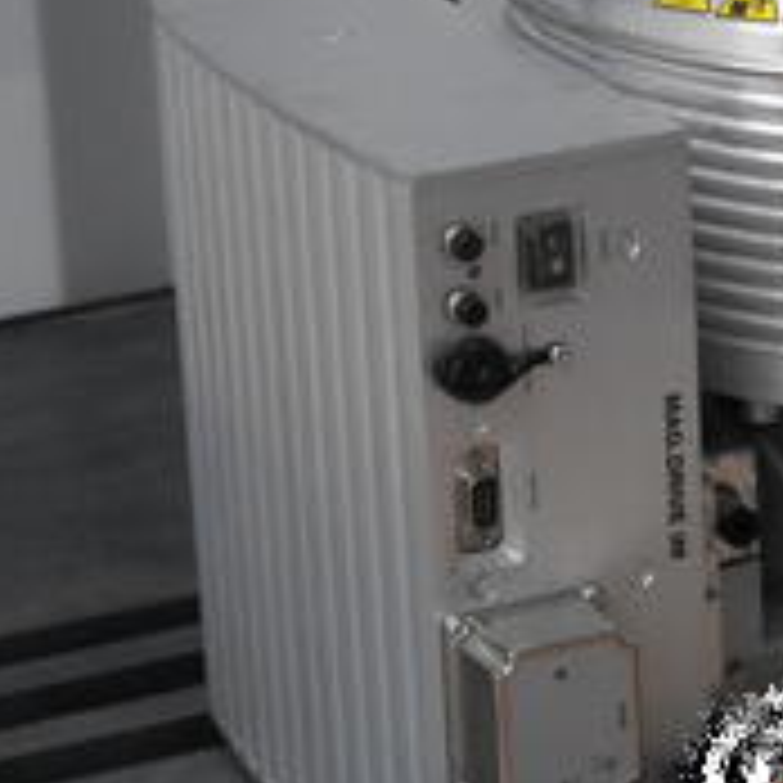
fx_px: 3839
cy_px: 243
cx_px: 878
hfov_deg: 11.5
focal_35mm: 150
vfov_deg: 11.6
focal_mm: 37
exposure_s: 1/500
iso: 3200
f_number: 11
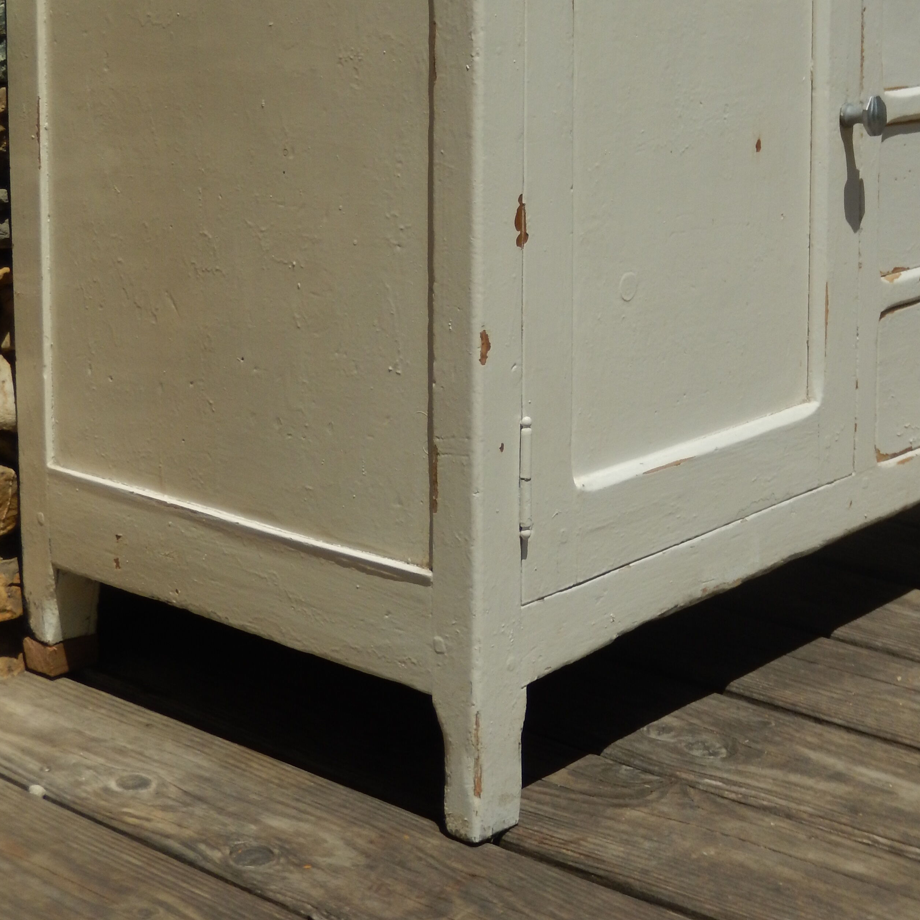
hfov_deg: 23.7
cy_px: 117
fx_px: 2195
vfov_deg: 23.1
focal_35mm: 73
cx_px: 513
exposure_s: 1/640
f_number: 8.6
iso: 125
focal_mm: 8.1
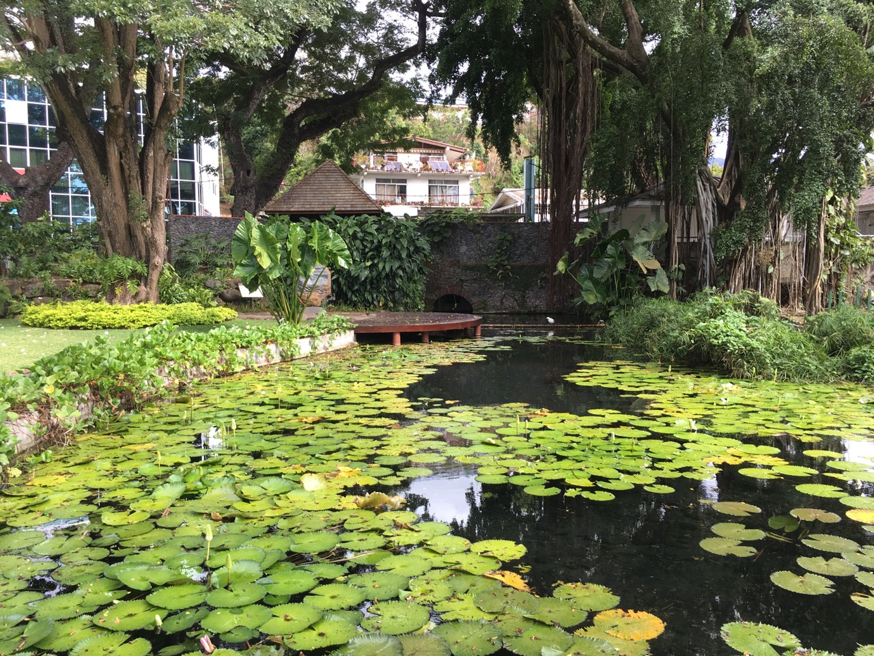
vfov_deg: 48.2
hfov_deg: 61.7
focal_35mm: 29
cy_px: 328
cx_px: 437
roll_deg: +0.4
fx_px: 732
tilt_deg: -2.5
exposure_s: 1/178
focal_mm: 4.15
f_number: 2.2
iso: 25
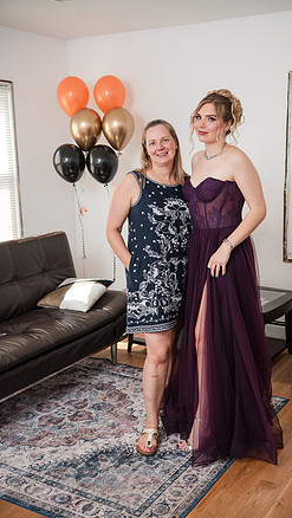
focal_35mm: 43
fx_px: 591
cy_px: 260
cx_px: 176
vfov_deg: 47.3
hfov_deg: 27.7
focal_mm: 40
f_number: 3.2
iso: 640
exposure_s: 1/250
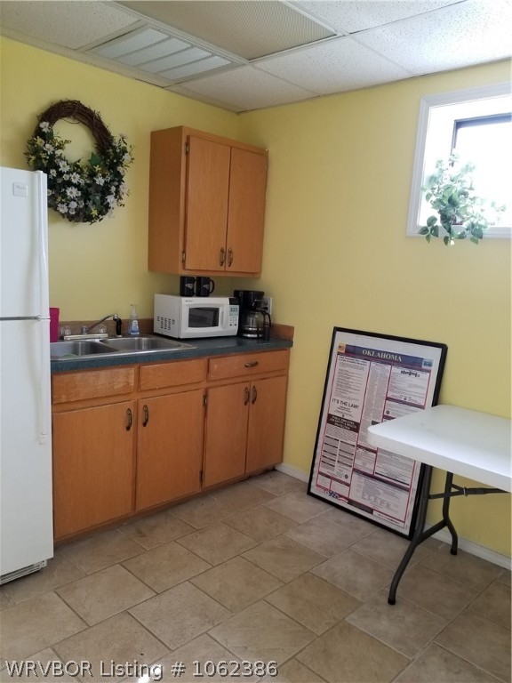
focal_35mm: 26
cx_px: 256
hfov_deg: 53.1
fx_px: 513
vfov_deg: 67.3
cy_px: 342
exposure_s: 1/60
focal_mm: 4.3
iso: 100
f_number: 1.7
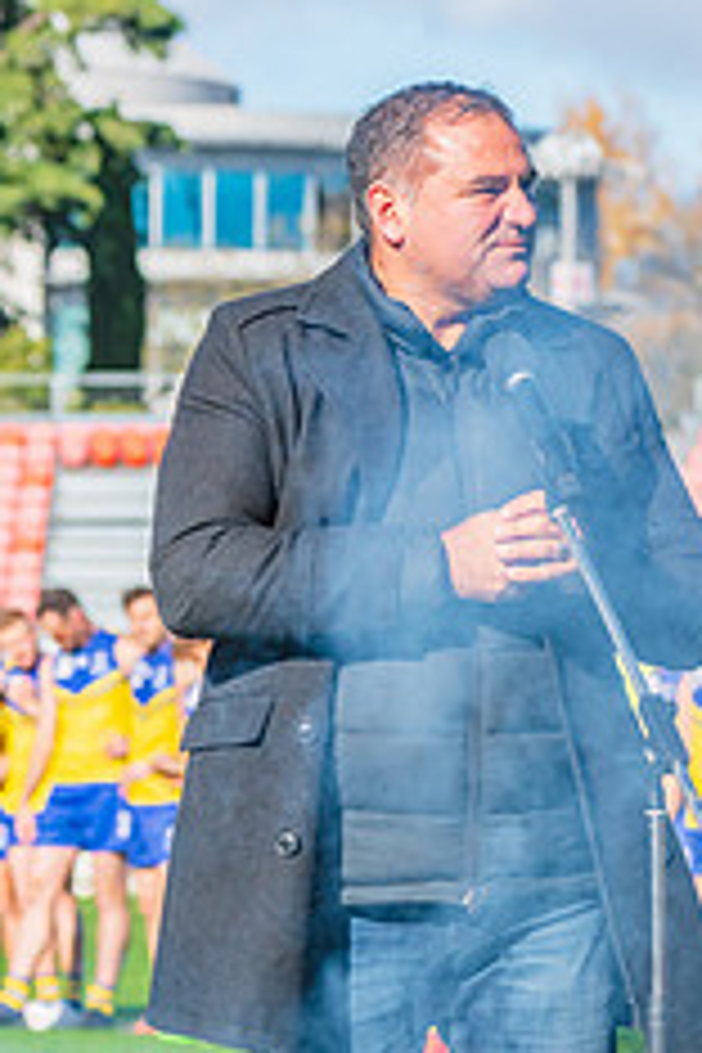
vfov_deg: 6.3
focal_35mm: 327
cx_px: 414
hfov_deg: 4.2
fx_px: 9564
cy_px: 918
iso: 800
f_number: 10
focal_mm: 170
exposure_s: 1/1250
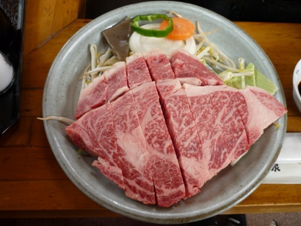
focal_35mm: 33
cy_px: 113
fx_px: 287
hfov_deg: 55.4
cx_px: 150
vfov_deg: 42.9
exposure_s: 1/40
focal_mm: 5.5
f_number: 2.8
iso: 100
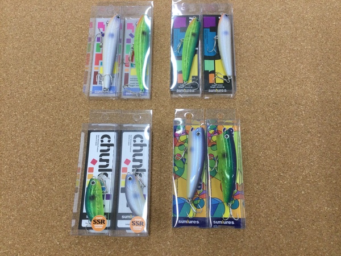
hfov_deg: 58.4
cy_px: 128
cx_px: 170
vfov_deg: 45.4
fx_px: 305
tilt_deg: -72.2
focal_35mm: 31
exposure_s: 1/30
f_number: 2.4
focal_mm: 3.3
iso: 25
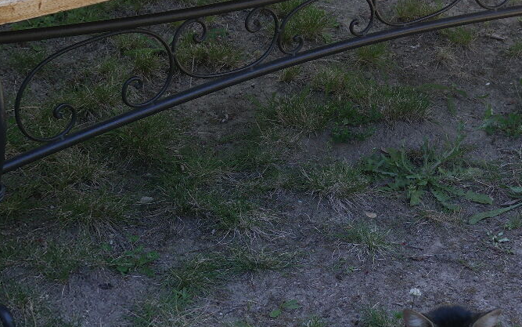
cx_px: 335
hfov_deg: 14.9
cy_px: 97
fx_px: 1992
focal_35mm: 140
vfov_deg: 9.4
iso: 200
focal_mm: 35
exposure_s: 1/125
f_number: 4.5
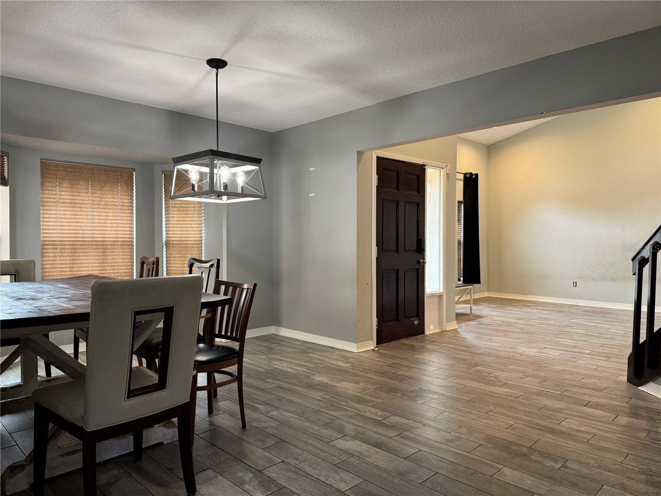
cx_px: 330
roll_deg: -0.6
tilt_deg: -1.2
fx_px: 458
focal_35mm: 24
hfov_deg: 71.6
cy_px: 248
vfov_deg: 56.8
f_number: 1.78
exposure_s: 1/60
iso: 200
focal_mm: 6.76
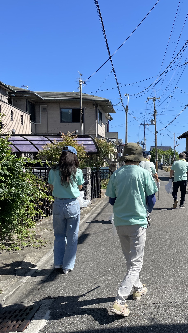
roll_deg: -1.4
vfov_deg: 56.6
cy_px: 177
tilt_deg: +0.4
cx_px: 153
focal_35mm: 35
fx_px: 310
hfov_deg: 32.7
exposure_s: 1/2817
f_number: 1.6
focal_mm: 4.2
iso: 32
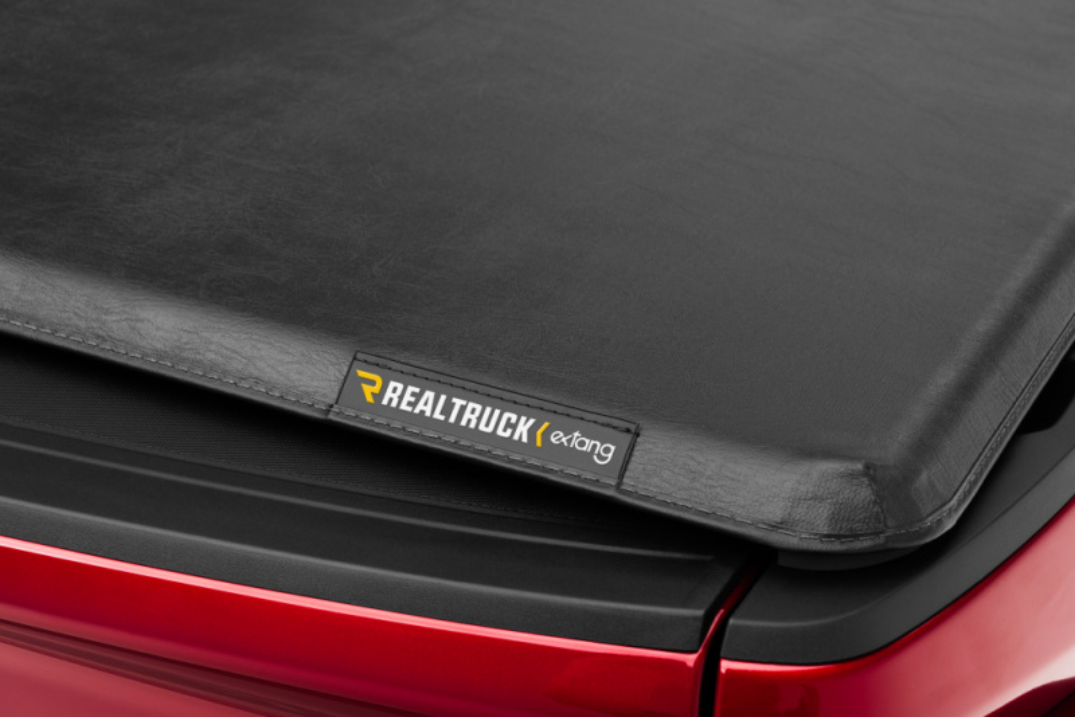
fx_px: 2091
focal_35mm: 70
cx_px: 538
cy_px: 358
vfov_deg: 19.5
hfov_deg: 28.8
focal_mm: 70
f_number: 13
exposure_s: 1/60
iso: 100
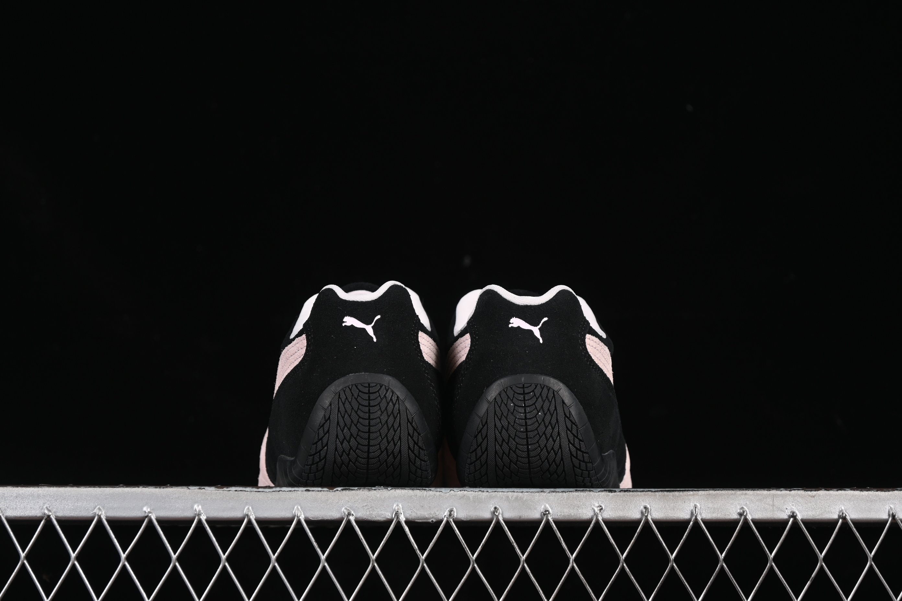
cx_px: 451
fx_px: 1879
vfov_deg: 18.2
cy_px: 300
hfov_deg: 27.0
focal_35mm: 75
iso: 160
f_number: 6.3
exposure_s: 1/60
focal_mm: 50
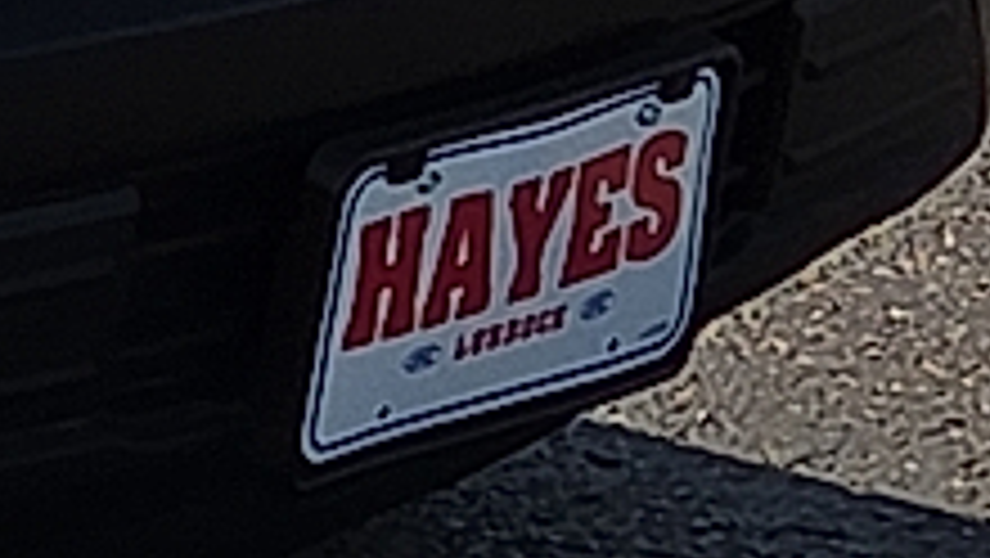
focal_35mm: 317
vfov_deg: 3.8
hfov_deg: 6.1
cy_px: -954
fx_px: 8326
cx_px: -2286
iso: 77
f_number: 1.8
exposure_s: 1/10000
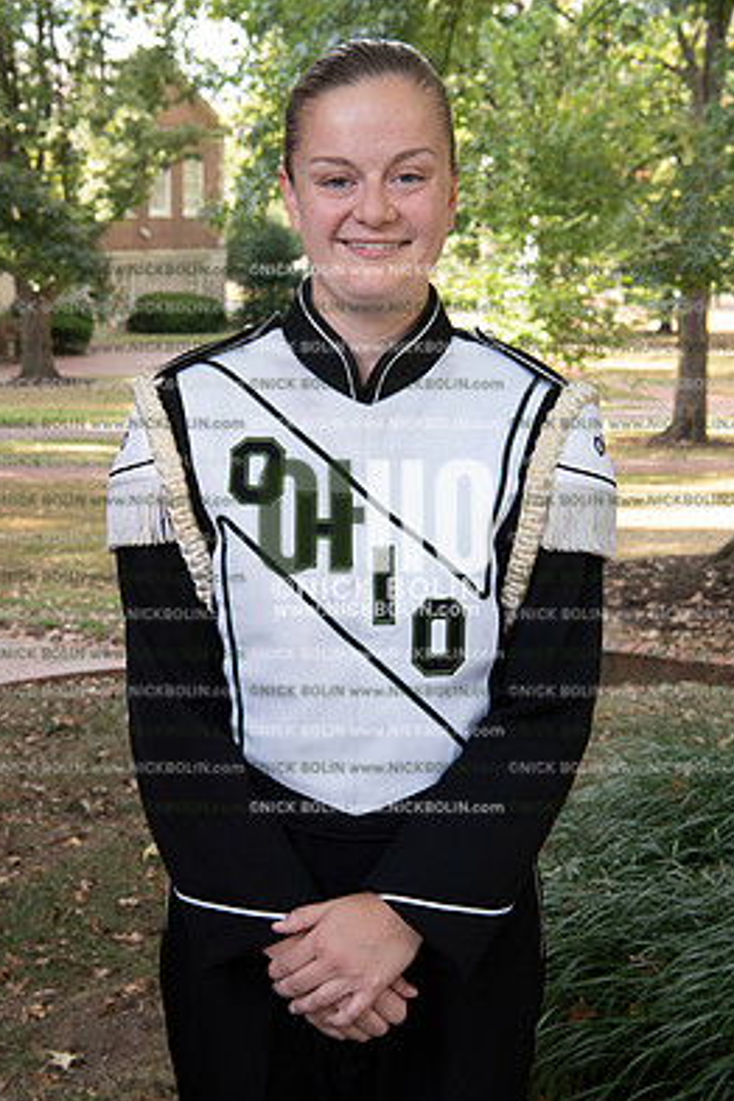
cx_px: 375
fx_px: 1682
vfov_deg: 36.2
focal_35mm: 55
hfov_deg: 24.6
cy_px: 538
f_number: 8
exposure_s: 1/100
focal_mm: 48
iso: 800
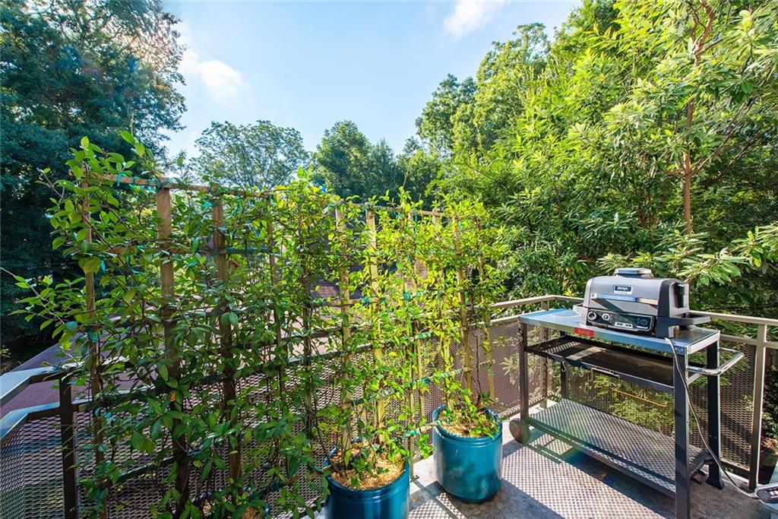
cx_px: 389
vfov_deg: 81.2
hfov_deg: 104.2
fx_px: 303
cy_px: 260
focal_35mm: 14
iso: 400
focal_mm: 14
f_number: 11
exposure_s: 1/800
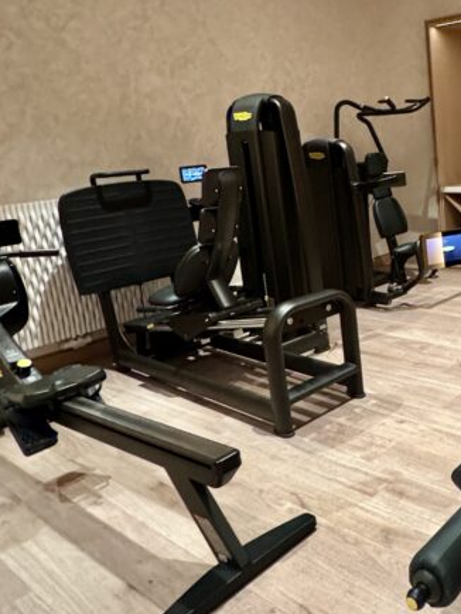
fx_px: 585
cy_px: 243
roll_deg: +2.6
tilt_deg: -10.3
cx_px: 464
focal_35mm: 33
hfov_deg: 38.1
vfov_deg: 54.9
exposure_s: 1/52
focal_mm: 2.22
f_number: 2.2
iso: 1250
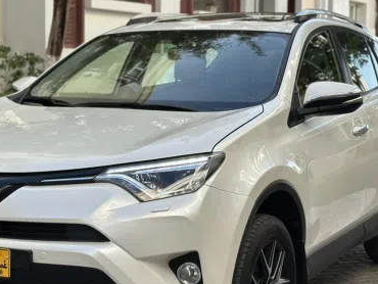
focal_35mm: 83
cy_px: 149
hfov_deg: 23.5
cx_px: 158
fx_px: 907
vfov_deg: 17.8
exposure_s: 1/1414
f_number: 1.78
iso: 80
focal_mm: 6.86
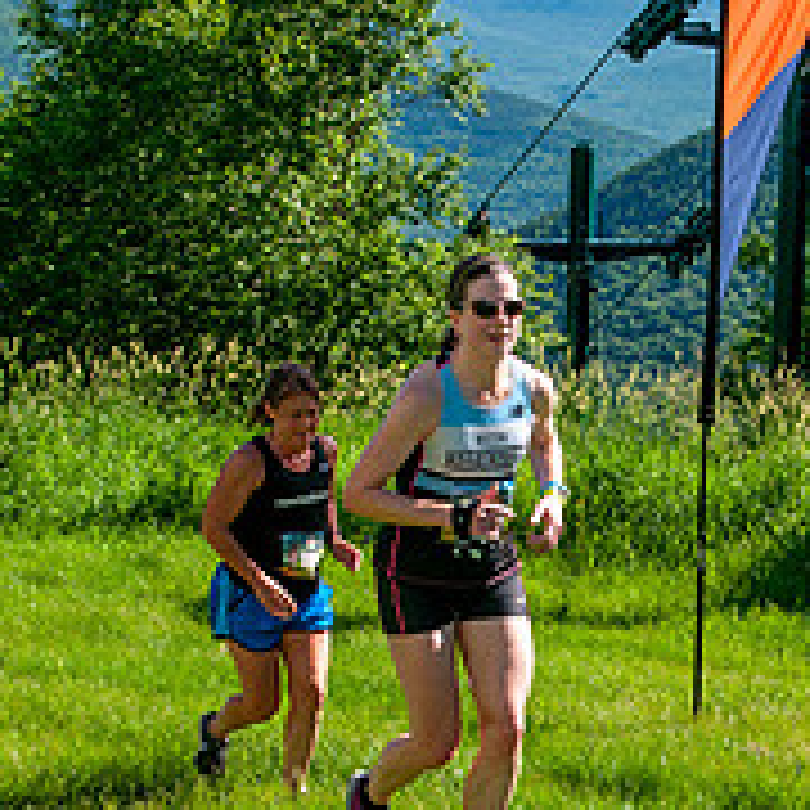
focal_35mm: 108
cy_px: 670
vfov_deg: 16.0
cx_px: 614
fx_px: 2859
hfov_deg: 16.0
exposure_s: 1/400
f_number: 8
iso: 200
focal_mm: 34
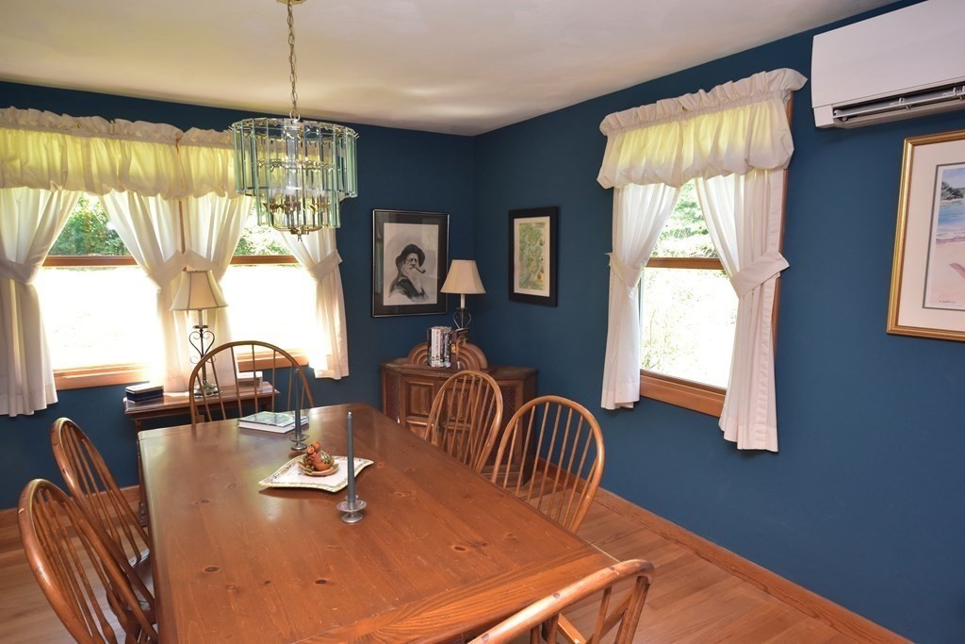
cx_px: 482
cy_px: 322
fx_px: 603
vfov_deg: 56.2
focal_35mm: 22
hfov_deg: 77.3
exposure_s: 1/60
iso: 900
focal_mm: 15
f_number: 8
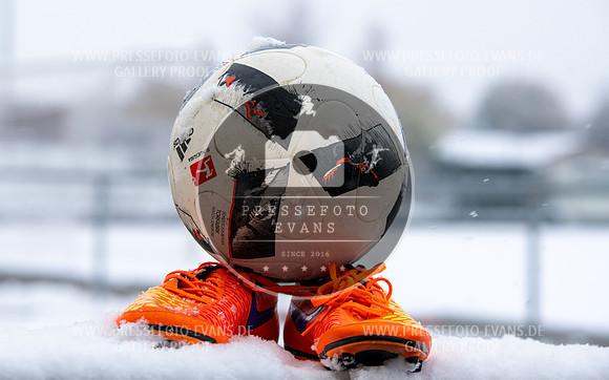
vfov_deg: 8.9
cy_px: 163
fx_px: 2442
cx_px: 277
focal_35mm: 147
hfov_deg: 14.2
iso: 160
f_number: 7.1
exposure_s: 1/320
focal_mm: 130
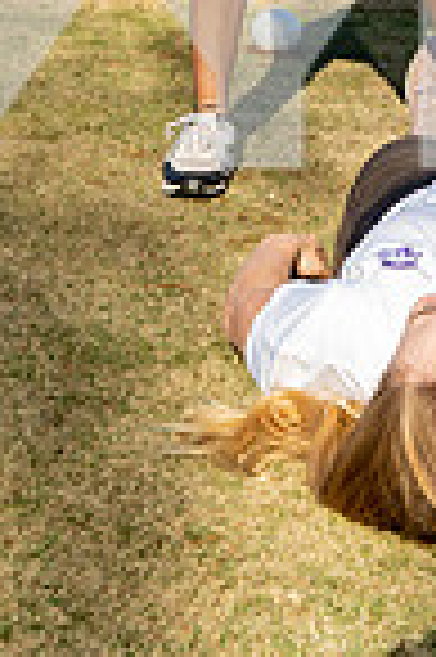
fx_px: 1967
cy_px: -284
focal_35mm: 108
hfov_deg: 12.6
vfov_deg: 17.3
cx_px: 378
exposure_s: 1/250
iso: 64
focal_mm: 35
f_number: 6.3
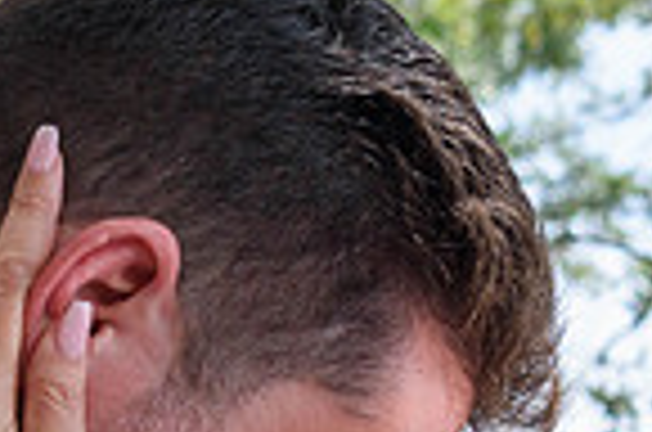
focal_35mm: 331
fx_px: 5982
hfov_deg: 6.2
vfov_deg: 4.1
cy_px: 416
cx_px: -198
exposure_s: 1/250
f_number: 8
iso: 250
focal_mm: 55
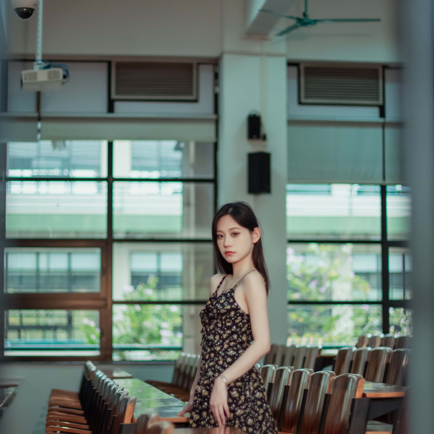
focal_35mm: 87
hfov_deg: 19.9
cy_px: 251
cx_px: 216
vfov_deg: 19.9
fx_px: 1234
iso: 800
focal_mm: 50
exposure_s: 1/1600
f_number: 1.4
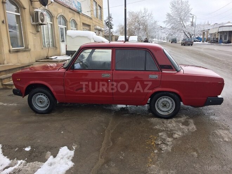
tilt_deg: -14.5
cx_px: 116
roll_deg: +2.7
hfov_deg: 61.7
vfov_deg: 48.2
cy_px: 87
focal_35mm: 29
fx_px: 194
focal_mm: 4.15
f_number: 2.2
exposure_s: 1/1140
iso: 32
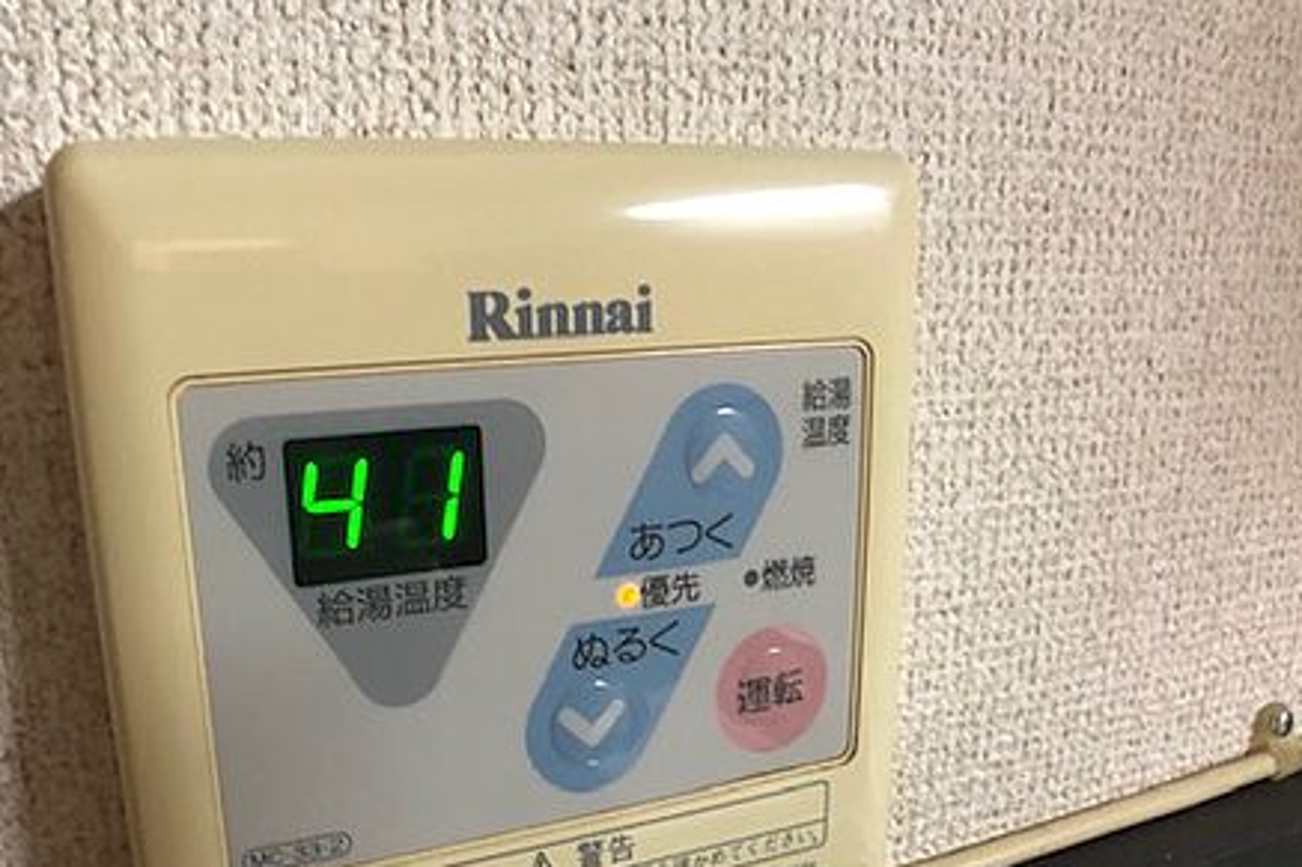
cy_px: 563
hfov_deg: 48.0
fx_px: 1446
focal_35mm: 40
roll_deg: +2.5
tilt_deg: -14.4
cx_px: 492
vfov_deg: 33.1
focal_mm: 4
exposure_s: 1/15
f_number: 1.8
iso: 64
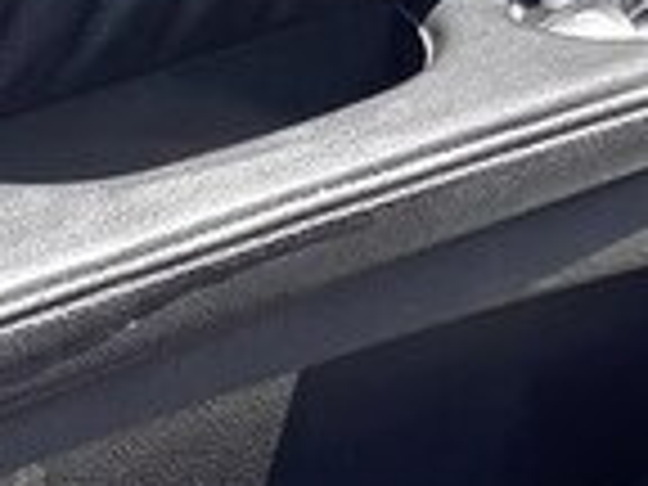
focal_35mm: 124
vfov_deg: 11.4
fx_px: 2321
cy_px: -250
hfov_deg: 15.9
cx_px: 297
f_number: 1.9
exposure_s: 1/163
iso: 40
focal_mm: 3.6
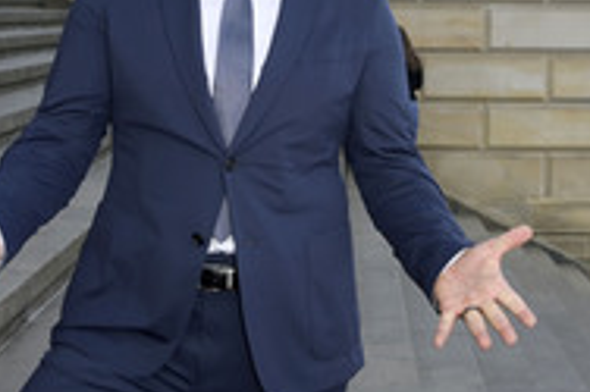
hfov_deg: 30.1
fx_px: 1097
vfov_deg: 20.0
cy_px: 53
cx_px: 293
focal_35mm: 67
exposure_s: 1/200
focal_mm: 28
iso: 400
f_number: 7.1
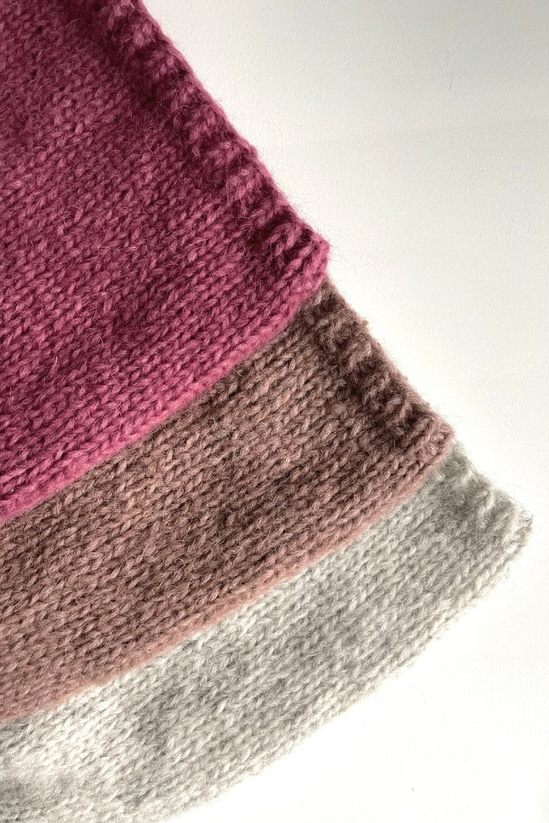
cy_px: 403
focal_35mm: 28
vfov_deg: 65.5
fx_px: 640
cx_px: 255
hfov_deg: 46.4
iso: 125
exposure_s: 1/52
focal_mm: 4.2
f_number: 1.6
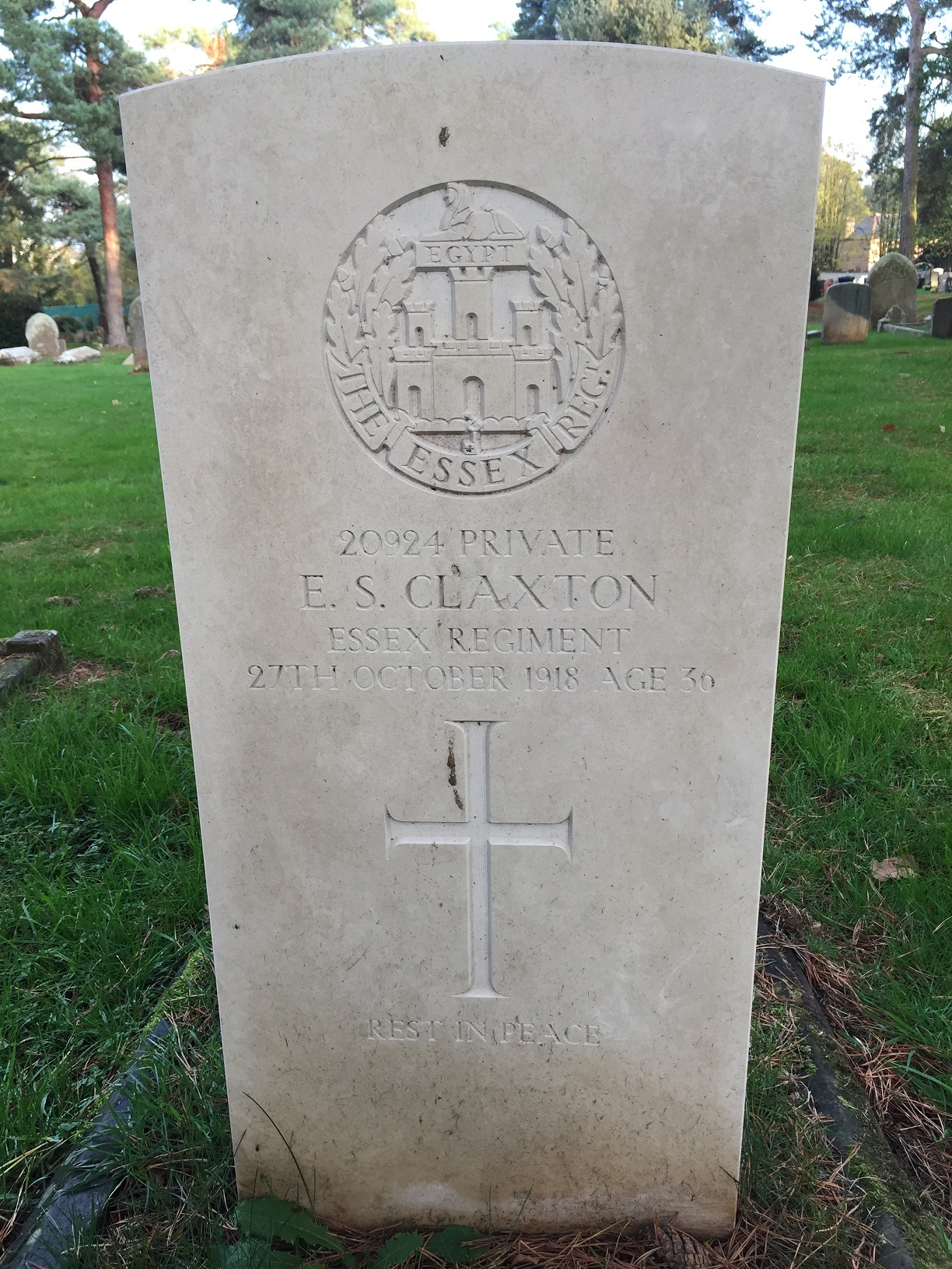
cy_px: 634
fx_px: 1063
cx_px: 476
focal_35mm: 29
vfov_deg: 61.7
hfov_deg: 48.2
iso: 40
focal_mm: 4.15
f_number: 2.2
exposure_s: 1/100
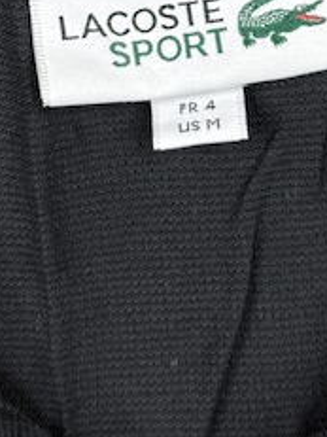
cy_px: -148
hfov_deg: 11.1
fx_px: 1677
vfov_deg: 14.2
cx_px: 140
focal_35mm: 133
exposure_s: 1/100
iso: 80
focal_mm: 6.76
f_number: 1.78
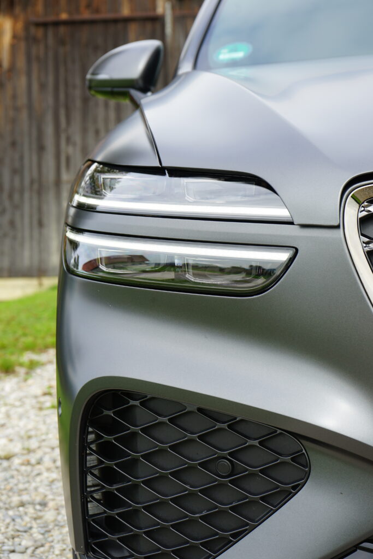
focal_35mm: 70
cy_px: 280
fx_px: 1087
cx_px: 186
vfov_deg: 28.8
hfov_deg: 19.5
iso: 100
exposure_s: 1/100
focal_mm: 70
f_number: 8
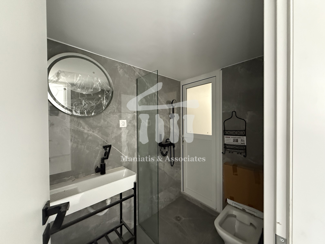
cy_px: 122
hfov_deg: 102.1
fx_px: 131
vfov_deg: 85.7
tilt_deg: -1.4
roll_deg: -0.1
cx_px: 162
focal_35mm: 14
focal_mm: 2.22
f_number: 2.2
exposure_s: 1/60
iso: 1000
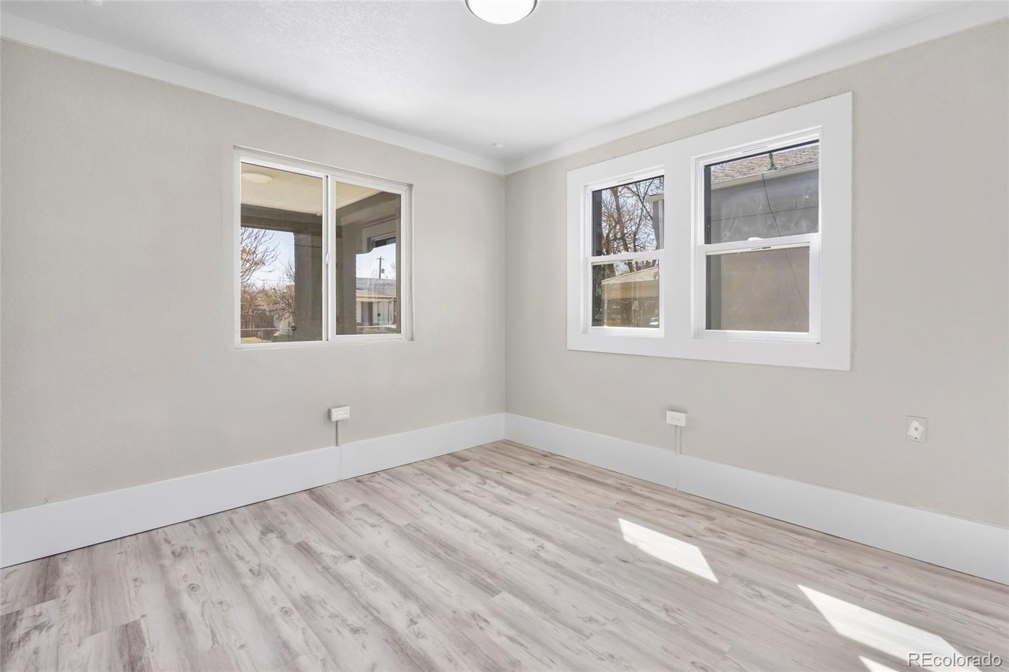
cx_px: 504
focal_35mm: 16
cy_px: 336
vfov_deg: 73.7
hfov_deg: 96.7
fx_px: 448
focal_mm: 16
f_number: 8
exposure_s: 1/160
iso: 500
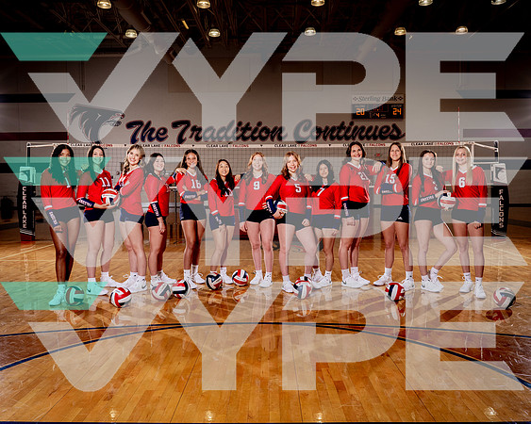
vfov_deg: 46.9
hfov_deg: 57.0
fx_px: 489
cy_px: 212
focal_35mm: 31
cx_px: 265
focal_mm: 27
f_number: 8
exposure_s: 1/250
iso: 320
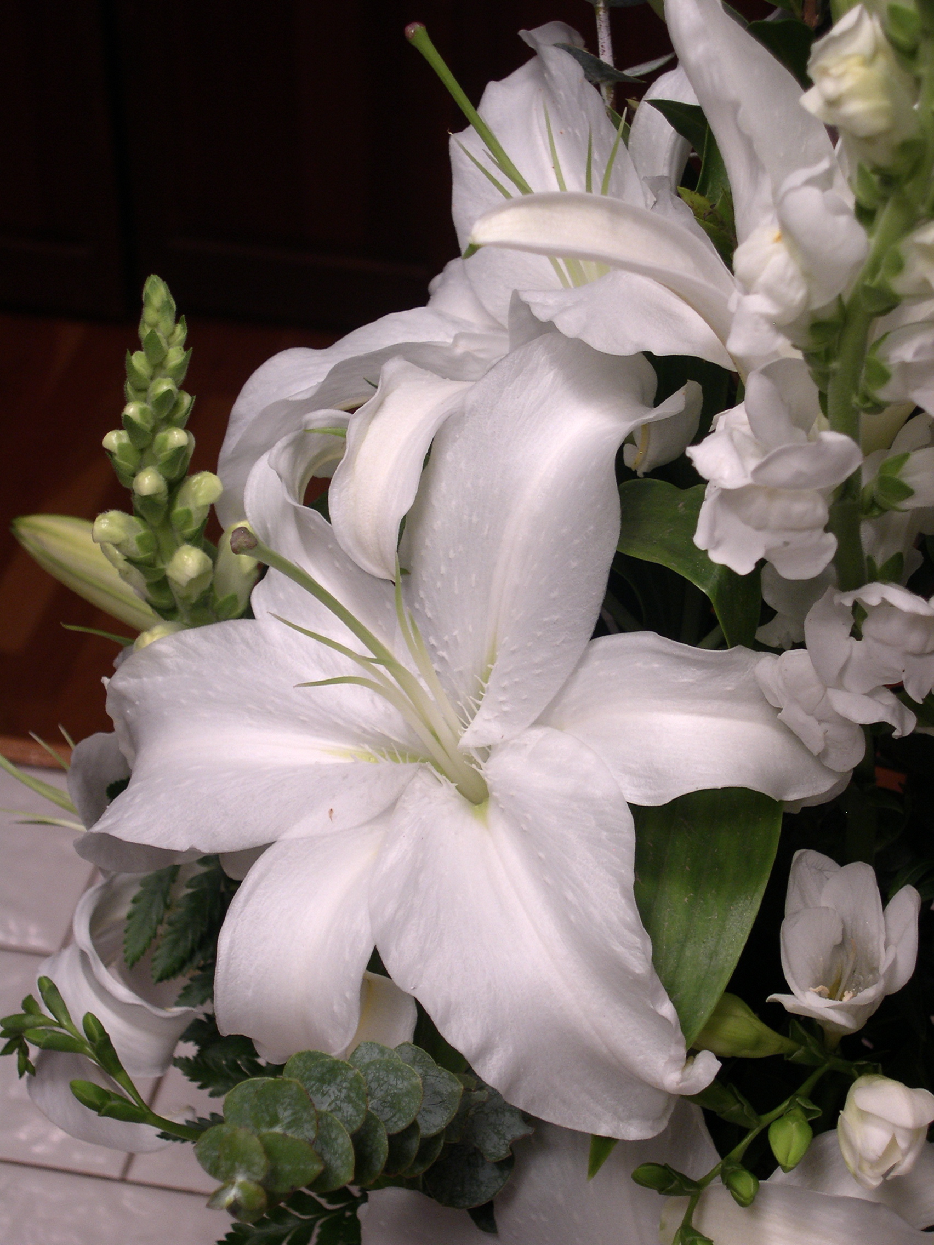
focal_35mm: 77
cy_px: 622
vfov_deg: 25.3
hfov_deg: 19.1
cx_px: 467
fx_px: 2770
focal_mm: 16.3
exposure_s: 1/19.4
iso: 100
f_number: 4
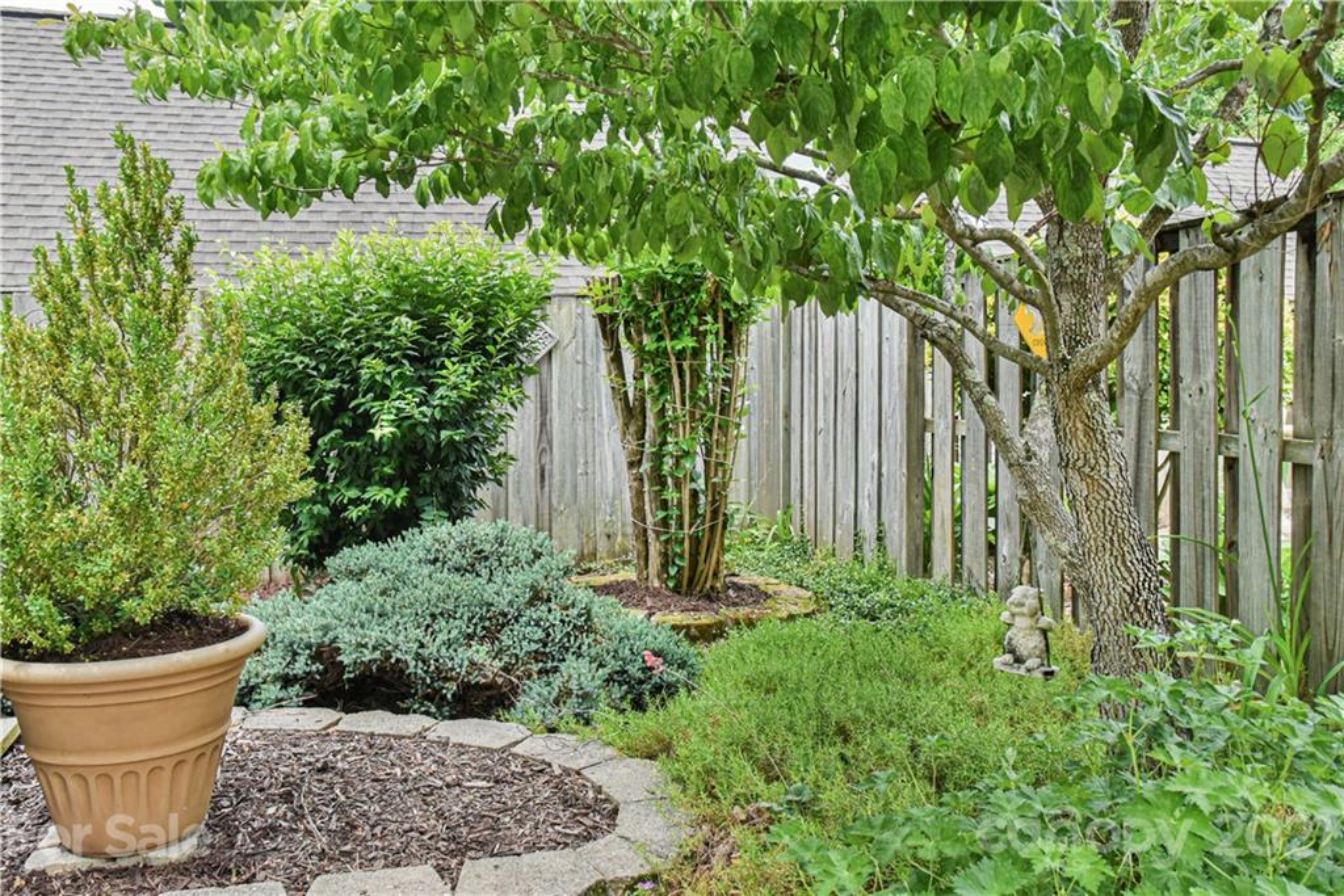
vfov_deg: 47.9
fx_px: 1008
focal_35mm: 27
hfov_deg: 67.4
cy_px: 448
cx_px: 672
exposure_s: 1/200
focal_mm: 27
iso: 1600
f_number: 7.1
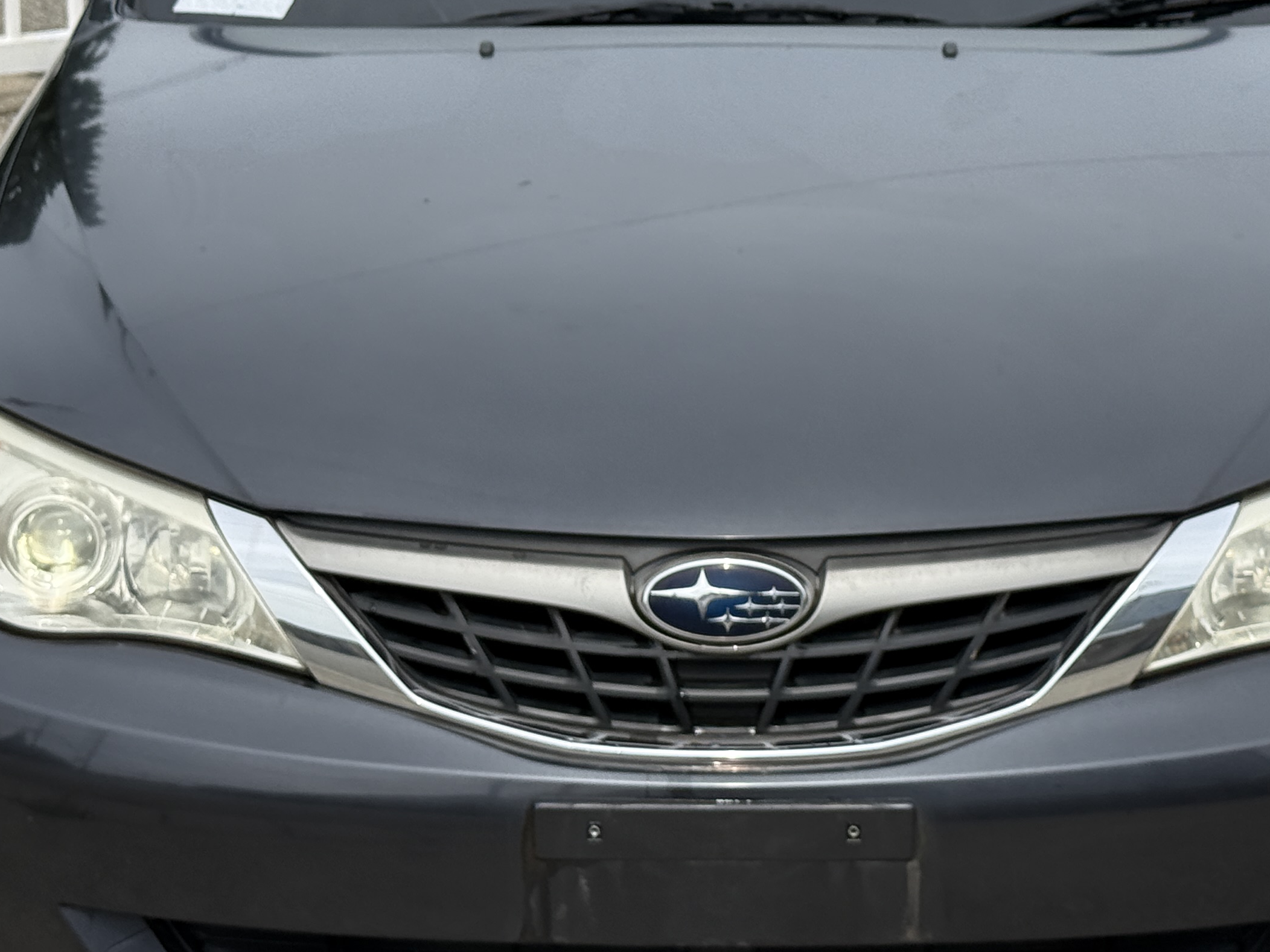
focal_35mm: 92
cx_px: 726
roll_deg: -1.5
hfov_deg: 21.3
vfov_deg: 16.0
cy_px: 298
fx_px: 3375
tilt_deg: -12.0
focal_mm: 6.76
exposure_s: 1/4878
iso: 100
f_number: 1.78
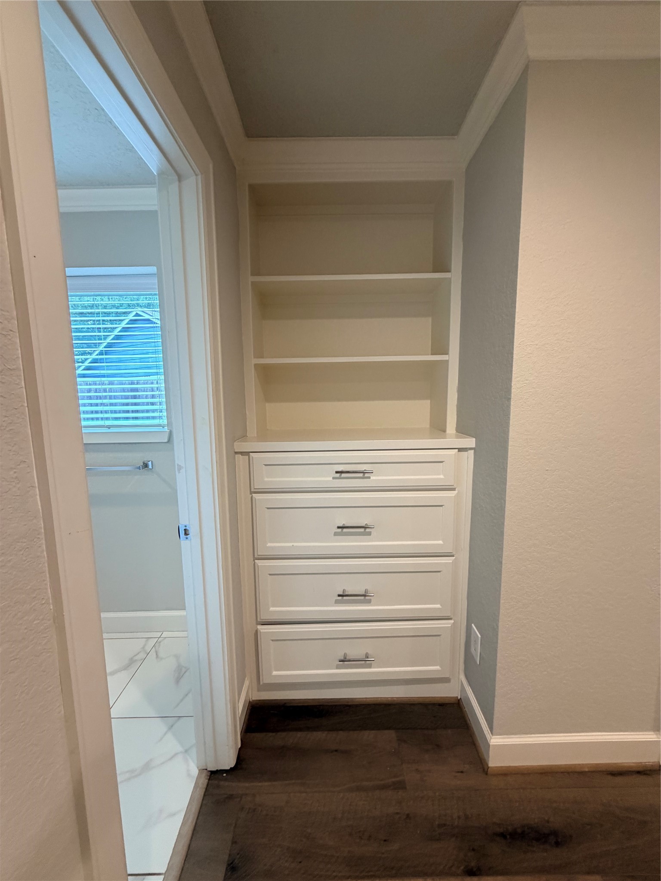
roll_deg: +1.5
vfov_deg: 102.1
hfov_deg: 85.7
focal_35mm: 14
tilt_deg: -7.9
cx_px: 330
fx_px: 356
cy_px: 440
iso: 250
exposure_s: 1/60
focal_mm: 2.22
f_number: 2.2
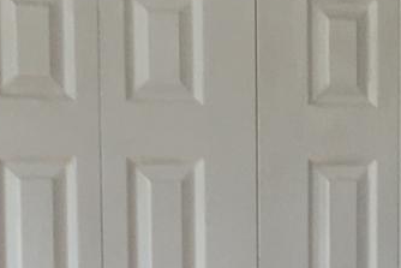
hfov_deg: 10.8
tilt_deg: -4.3
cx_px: 558
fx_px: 2061
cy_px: 405
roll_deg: +0.0
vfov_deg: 7.3
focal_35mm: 185
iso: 32
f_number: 2.2
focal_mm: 4.15
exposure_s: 1/60
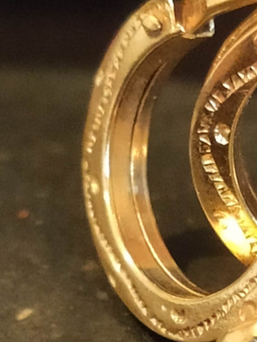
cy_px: 236
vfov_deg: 23.7
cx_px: 387
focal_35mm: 82
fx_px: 811
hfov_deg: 16.4
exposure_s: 1/50
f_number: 1.75
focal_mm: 4.77
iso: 5967
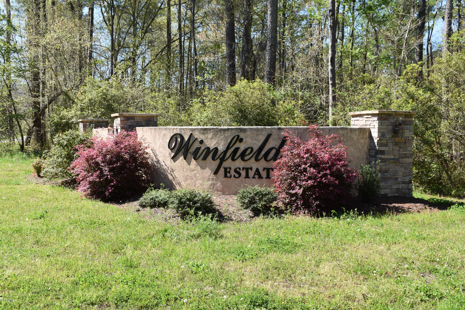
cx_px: 232
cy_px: 155
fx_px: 504
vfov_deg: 34.2
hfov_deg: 49.6
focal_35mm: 39
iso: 200
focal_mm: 26
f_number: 8
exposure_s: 1/250
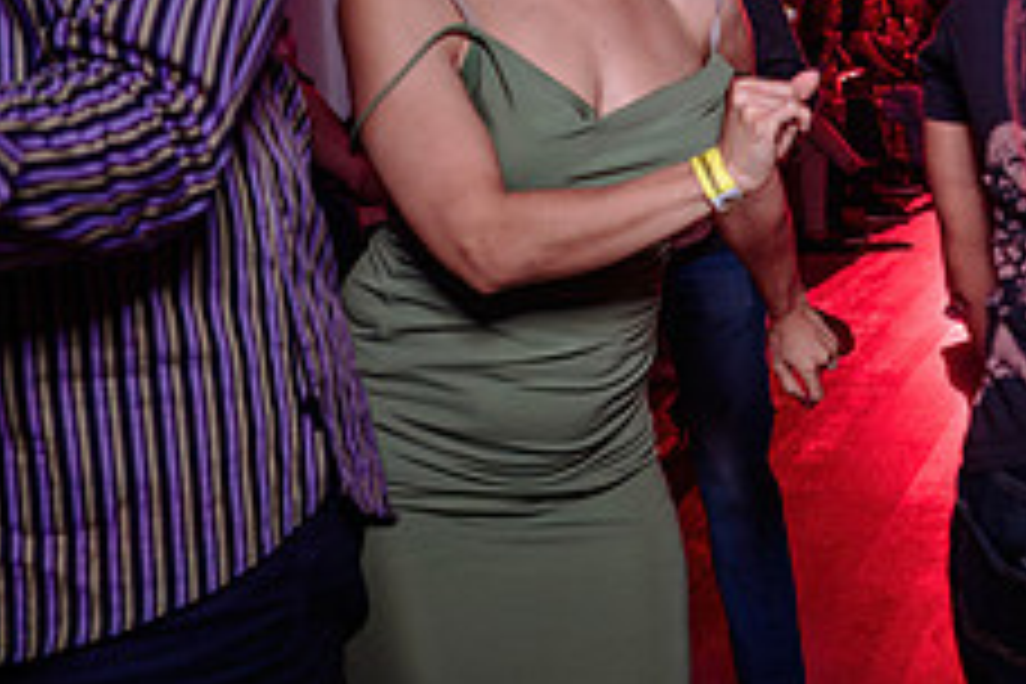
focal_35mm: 75
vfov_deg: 18.2
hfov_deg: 24.5
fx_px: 2137
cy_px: 337
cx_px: 1228
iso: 800
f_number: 3.5
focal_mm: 28
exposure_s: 1/60
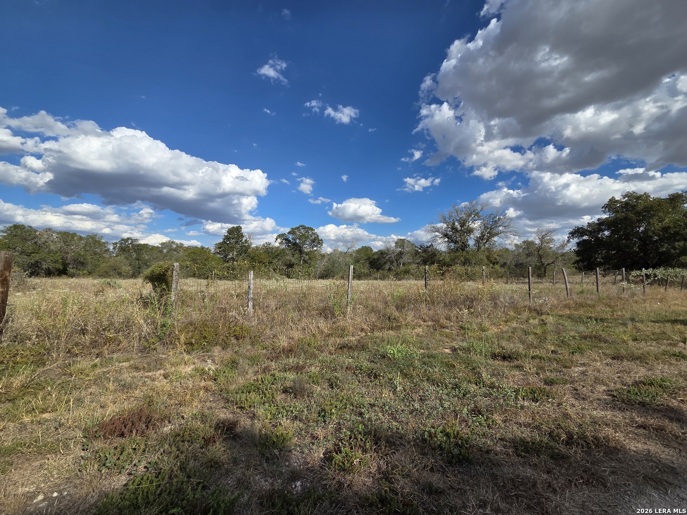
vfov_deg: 89.9
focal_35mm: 13
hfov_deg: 106.2
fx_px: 258
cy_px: 258
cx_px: 344
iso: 50
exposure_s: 1/2635
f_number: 2.2
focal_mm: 2.2
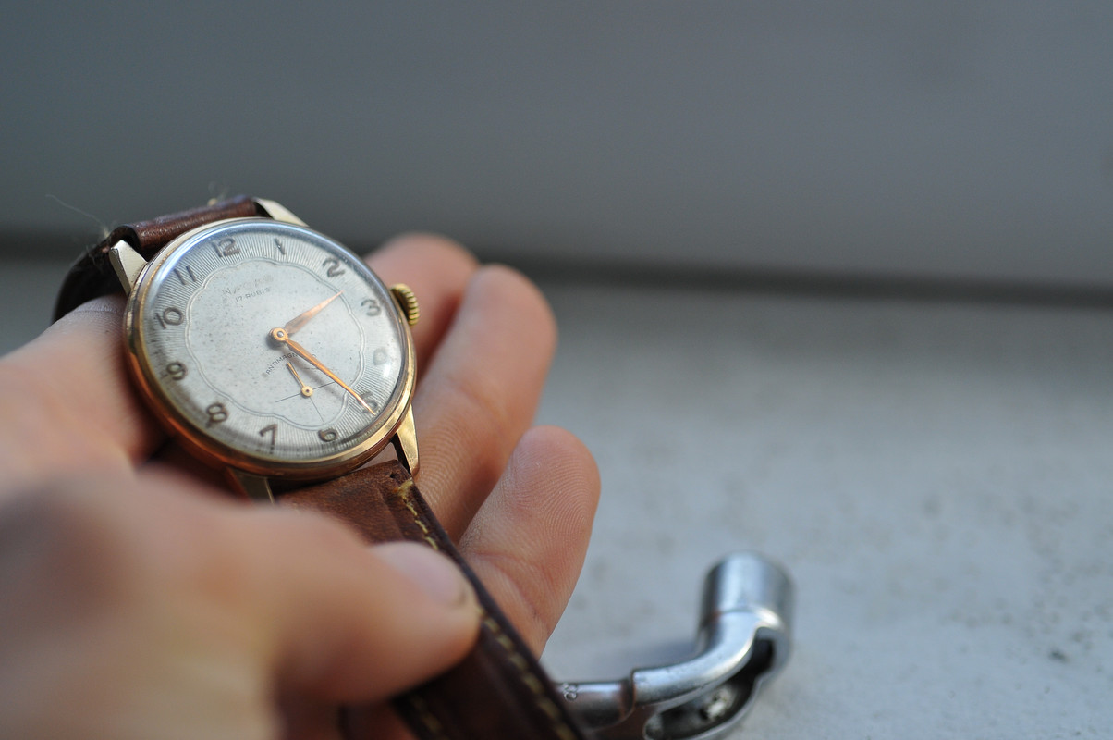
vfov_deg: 15.2
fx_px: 2779
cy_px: 370
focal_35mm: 90
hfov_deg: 22.6
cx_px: 556
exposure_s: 1/400
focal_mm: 60
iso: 400
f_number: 3.2
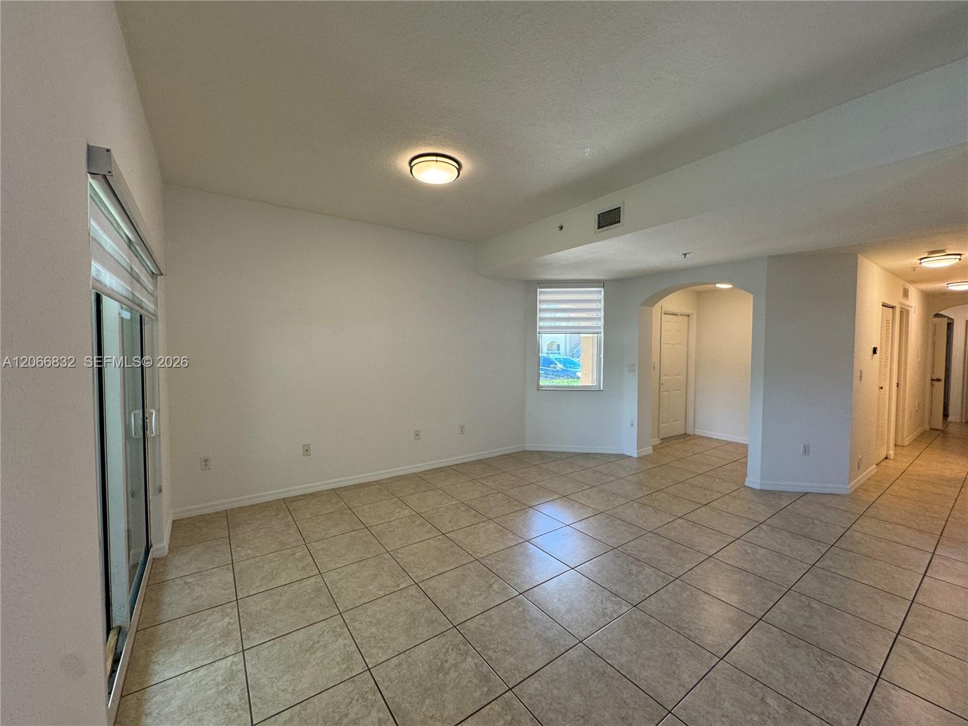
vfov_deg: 85.7
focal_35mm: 14
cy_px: 363
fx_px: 391
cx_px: 484
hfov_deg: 102.1
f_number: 2.2
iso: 160
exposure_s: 1/120
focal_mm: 2.22
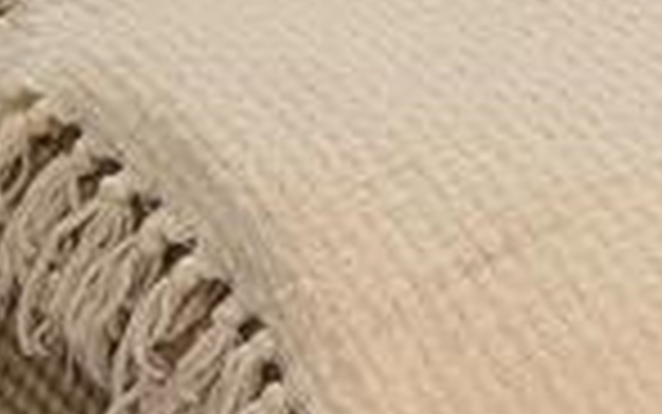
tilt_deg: -8.9
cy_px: -1084
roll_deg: +1.2
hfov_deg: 10.9
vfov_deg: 6.4
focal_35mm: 177
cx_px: 1252
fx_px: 3195
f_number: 1.78
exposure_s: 1/60
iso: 200
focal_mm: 6.76
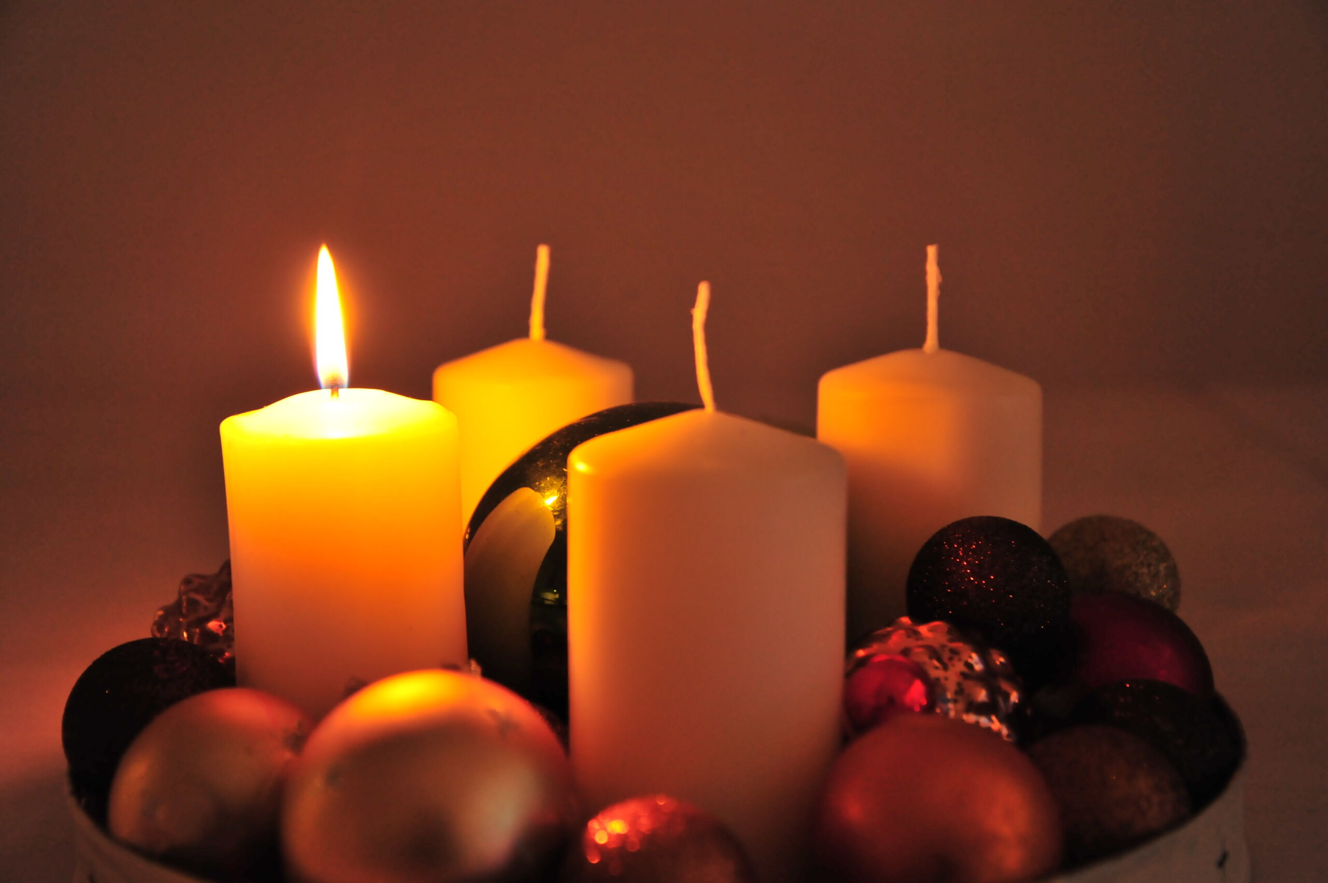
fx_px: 1917
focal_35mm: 52
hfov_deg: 38.2
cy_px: 442
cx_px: 664
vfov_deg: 26.0
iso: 1800
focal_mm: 52
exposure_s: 1/30
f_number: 4.2
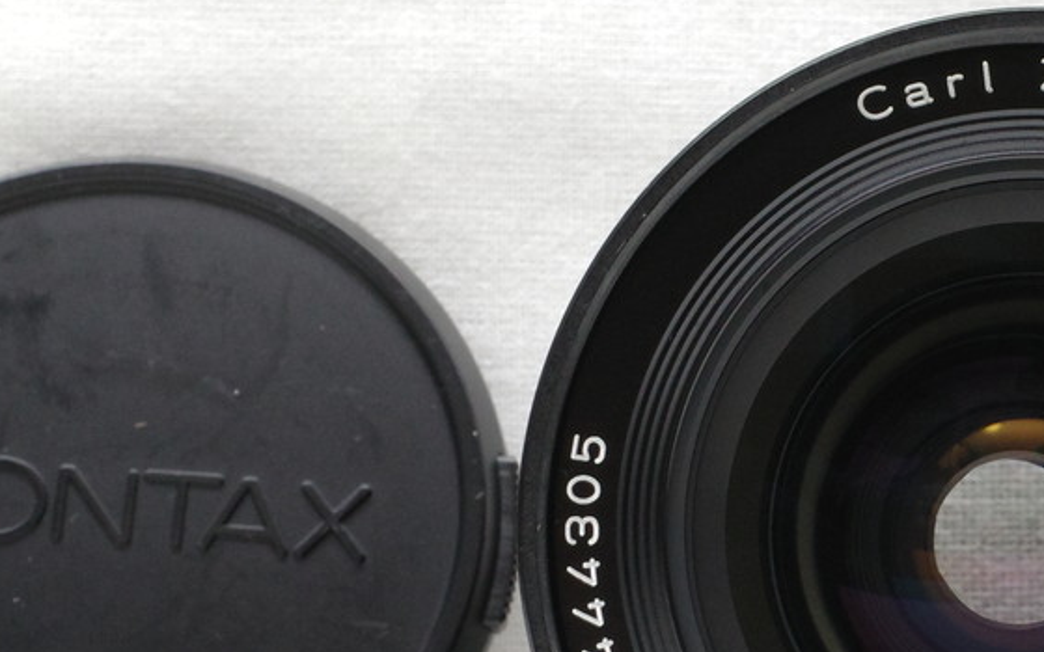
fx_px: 2902
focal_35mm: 102
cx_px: 997
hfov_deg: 19.9
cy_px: 448
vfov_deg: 12.8
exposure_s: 1/30
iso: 1000
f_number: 9
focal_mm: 18.3
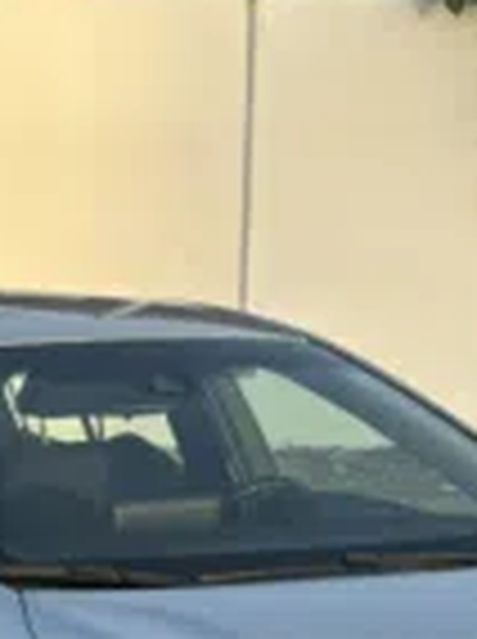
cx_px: 302
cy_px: 482
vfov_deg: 9.1
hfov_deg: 6.8
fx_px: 3999
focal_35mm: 217
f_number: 2.8
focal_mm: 9
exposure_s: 1/180
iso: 25
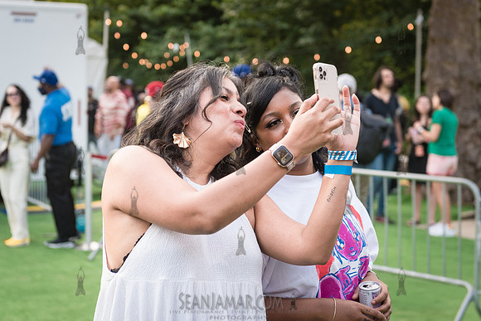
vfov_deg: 19.6
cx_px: 228
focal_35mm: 70
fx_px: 930
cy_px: 135
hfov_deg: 29.0
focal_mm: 58
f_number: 4
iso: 1000
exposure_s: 1/250
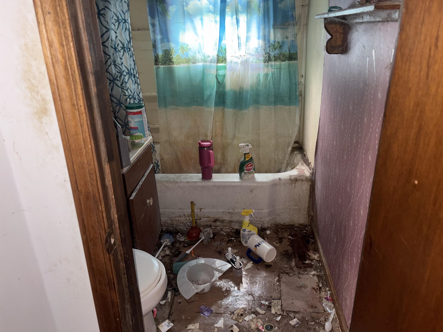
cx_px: 222
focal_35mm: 26
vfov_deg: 53.1
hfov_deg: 67.3
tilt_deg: -21.6
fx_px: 333
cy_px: 166
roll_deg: +2.0
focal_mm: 5.96
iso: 64
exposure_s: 1/4
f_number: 1.6
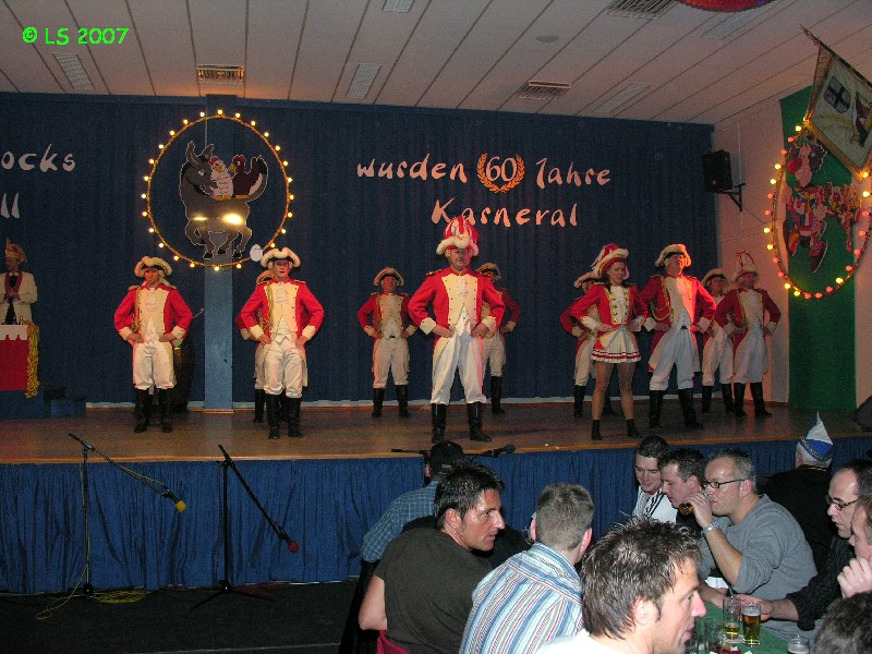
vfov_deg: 40.7
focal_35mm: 35
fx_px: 882
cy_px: 327
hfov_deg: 52.6
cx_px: 436
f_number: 4
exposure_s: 1/60.1
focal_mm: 8.9
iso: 200
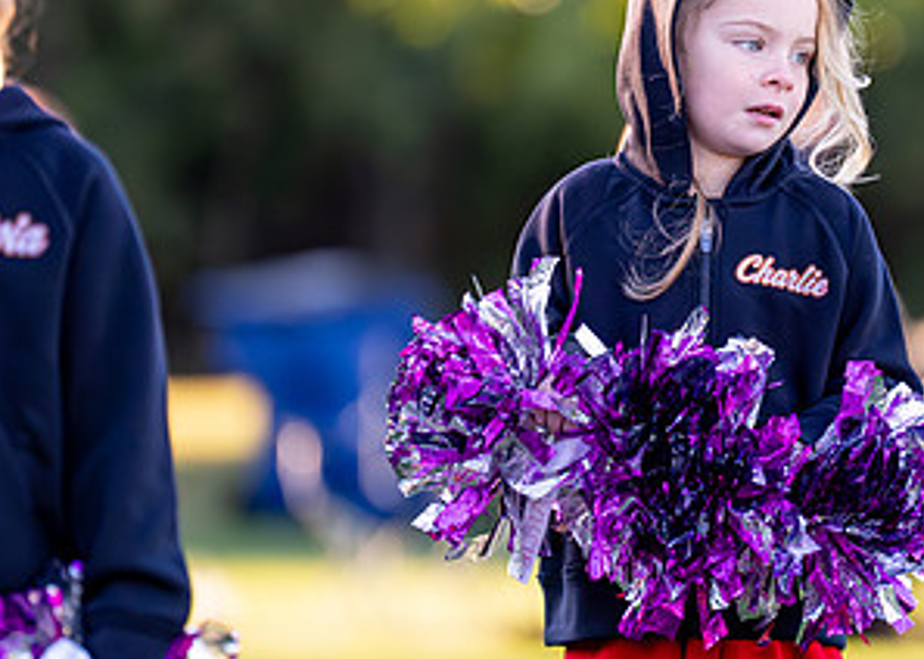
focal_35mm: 470
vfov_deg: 3.1
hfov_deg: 4.3
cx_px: 786
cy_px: 248
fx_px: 12331
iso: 1600
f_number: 2.8
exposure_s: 1/2500
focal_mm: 200
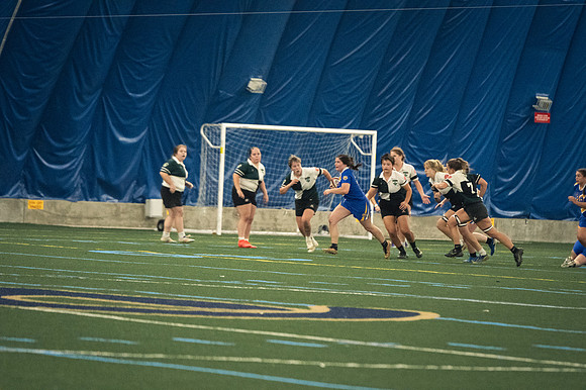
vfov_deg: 4.6
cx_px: 293
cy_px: 195
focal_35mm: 300
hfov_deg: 6.9
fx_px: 4880
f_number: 2.8
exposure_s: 1/500
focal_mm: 200
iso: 10000
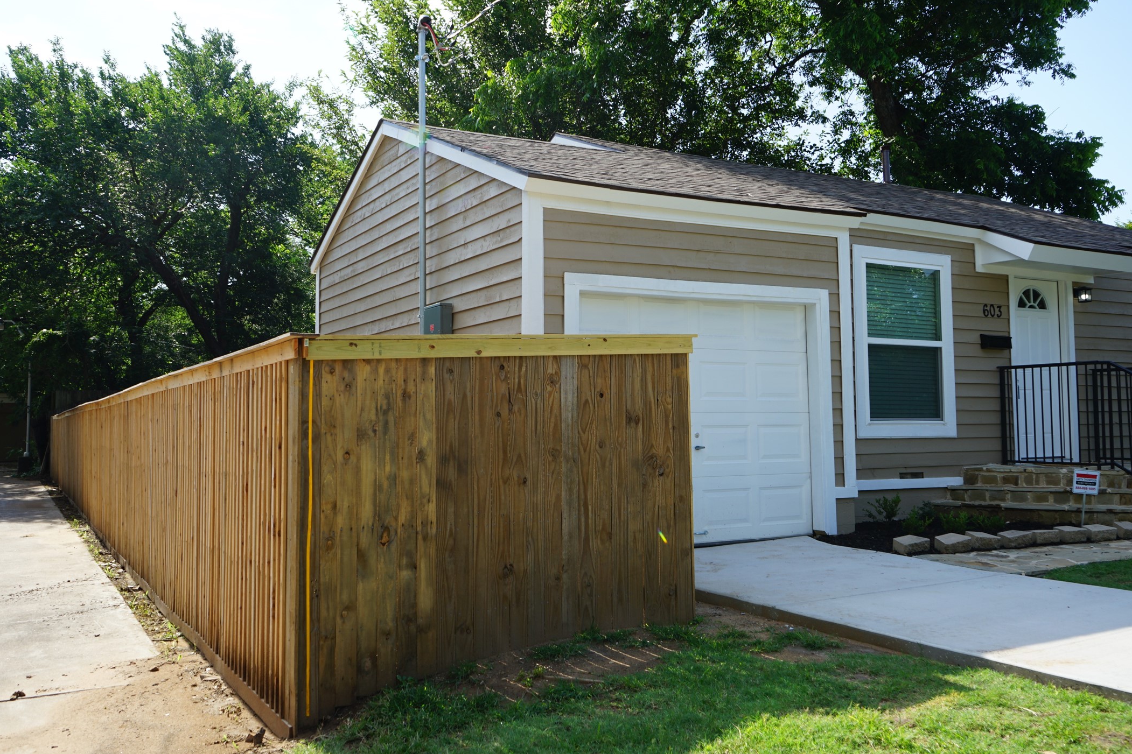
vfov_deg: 42.3
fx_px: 975
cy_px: 369
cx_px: 557
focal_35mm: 31
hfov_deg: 60.3
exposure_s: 1/100
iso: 100
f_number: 9
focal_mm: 30
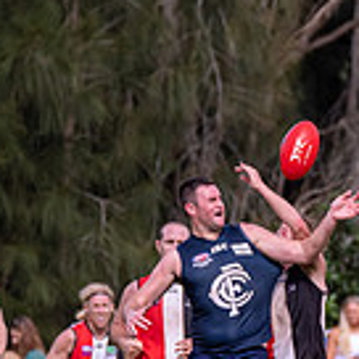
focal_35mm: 1377
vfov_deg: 1.3
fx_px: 16157
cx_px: 216
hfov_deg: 1.3
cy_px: 258
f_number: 6.3
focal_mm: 300
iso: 800
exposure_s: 1/2500
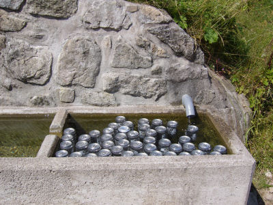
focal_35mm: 35
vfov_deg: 40.7
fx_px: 276
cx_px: 136
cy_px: 102
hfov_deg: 52.6
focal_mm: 5.8
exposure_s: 1/320
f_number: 5.6
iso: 80
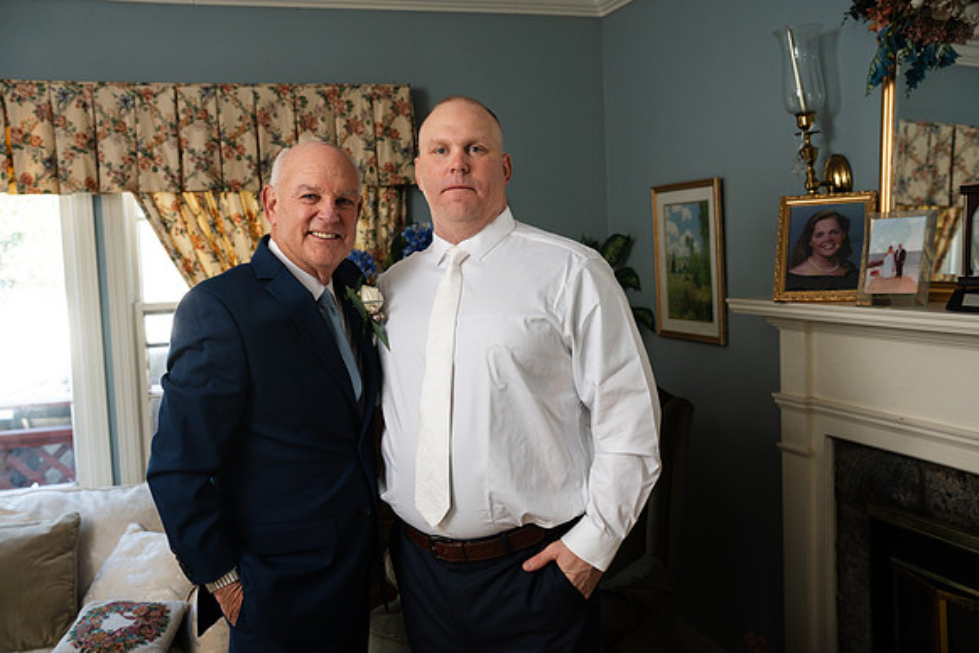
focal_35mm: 37
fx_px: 1006
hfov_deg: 51.9
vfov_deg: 36.0
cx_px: 490
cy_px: 326
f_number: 4
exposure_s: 1/200
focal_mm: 37
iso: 800
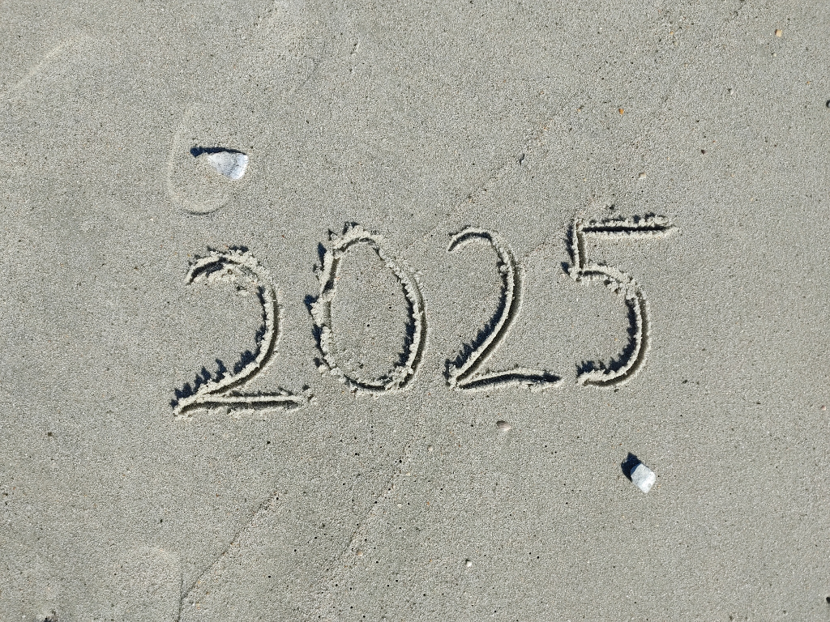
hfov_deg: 67.3
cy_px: 311
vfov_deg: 53.1
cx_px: 415
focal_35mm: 26
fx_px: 623
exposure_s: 1/1639
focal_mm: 4.81
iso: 50
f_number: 1.8
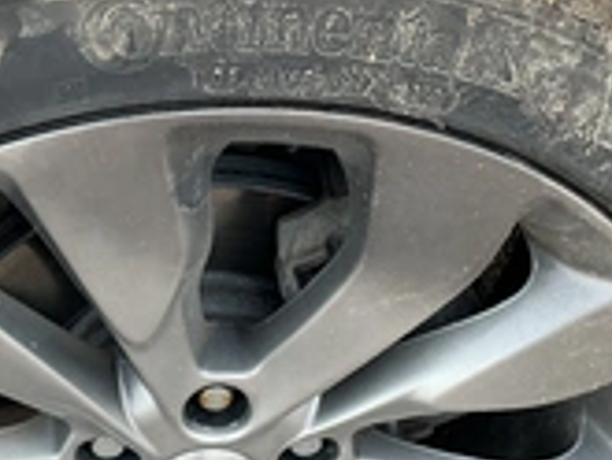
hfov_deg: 28.5
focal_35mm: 68
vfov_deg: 21.5
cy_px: 323
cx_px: 237
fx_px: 1203
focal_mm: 3
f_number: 1.8
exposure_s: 1/183
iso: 20
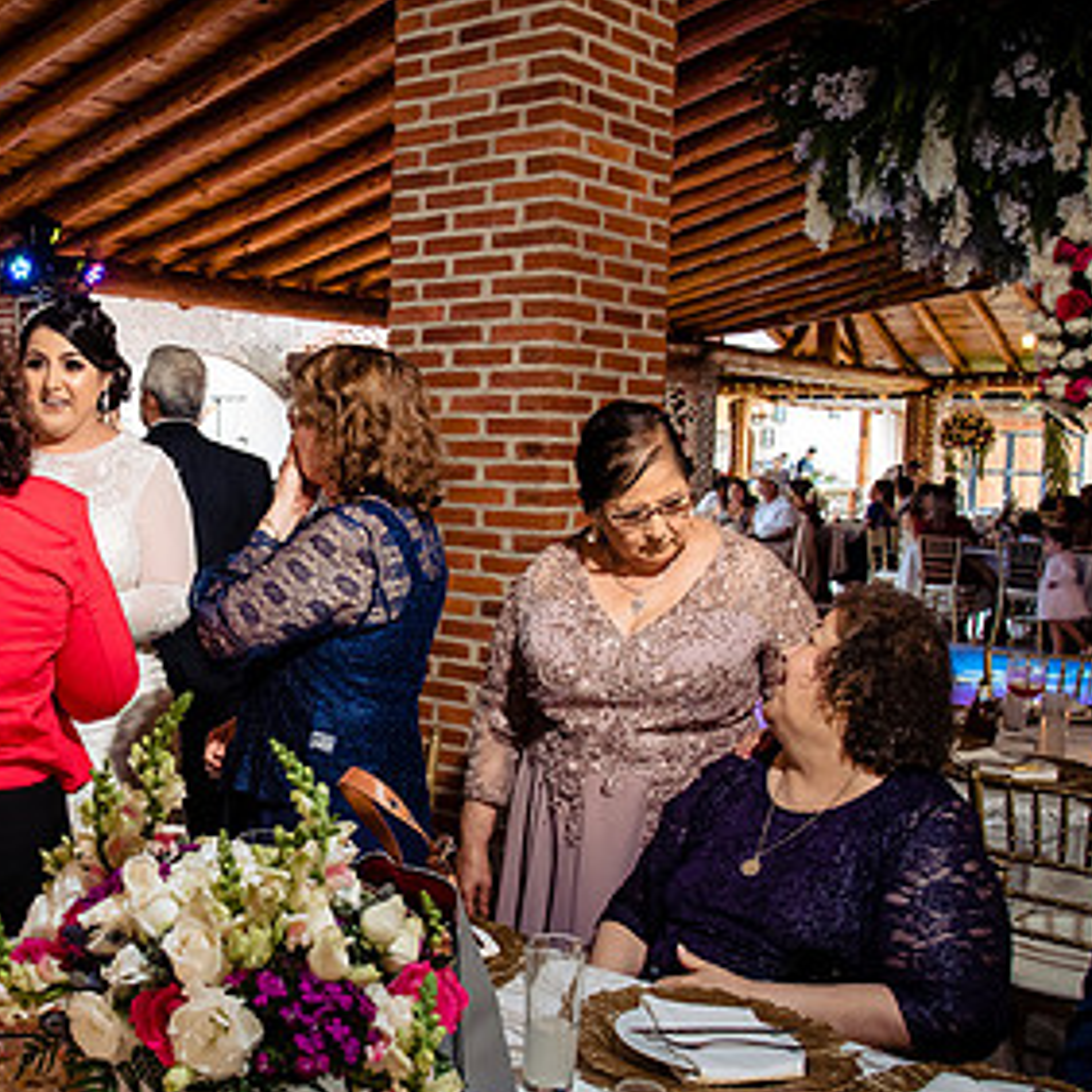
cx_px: 225
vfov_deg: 40.0
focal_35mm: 42
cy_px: 614
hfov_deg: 38.6
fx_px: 1499
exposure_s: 1/100
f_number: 7.1
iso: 2000
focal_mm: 24
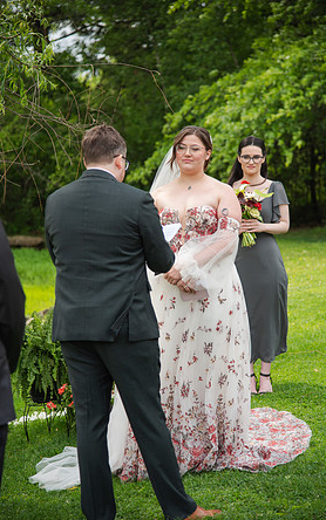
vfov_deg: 21.8
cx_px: 174
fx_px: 1349
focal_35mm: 95
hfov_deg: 13.8
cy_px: 262
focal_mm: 92
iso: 100
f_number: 4
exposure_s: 1/400
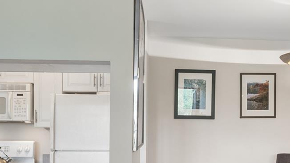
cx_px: 189
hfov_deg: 44.1
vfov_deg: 24.9
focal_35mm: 46
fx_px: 354
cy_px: 159
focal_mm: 14
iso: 200
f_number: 11
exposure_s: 1/2.5
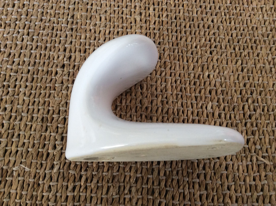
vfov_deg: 44.1
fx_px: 255
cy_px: 103
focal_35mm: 32
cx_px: 138
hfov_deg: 56.9
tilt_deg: -70.6
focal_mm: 3.3
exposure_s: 1/25
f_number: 2.4
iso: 100
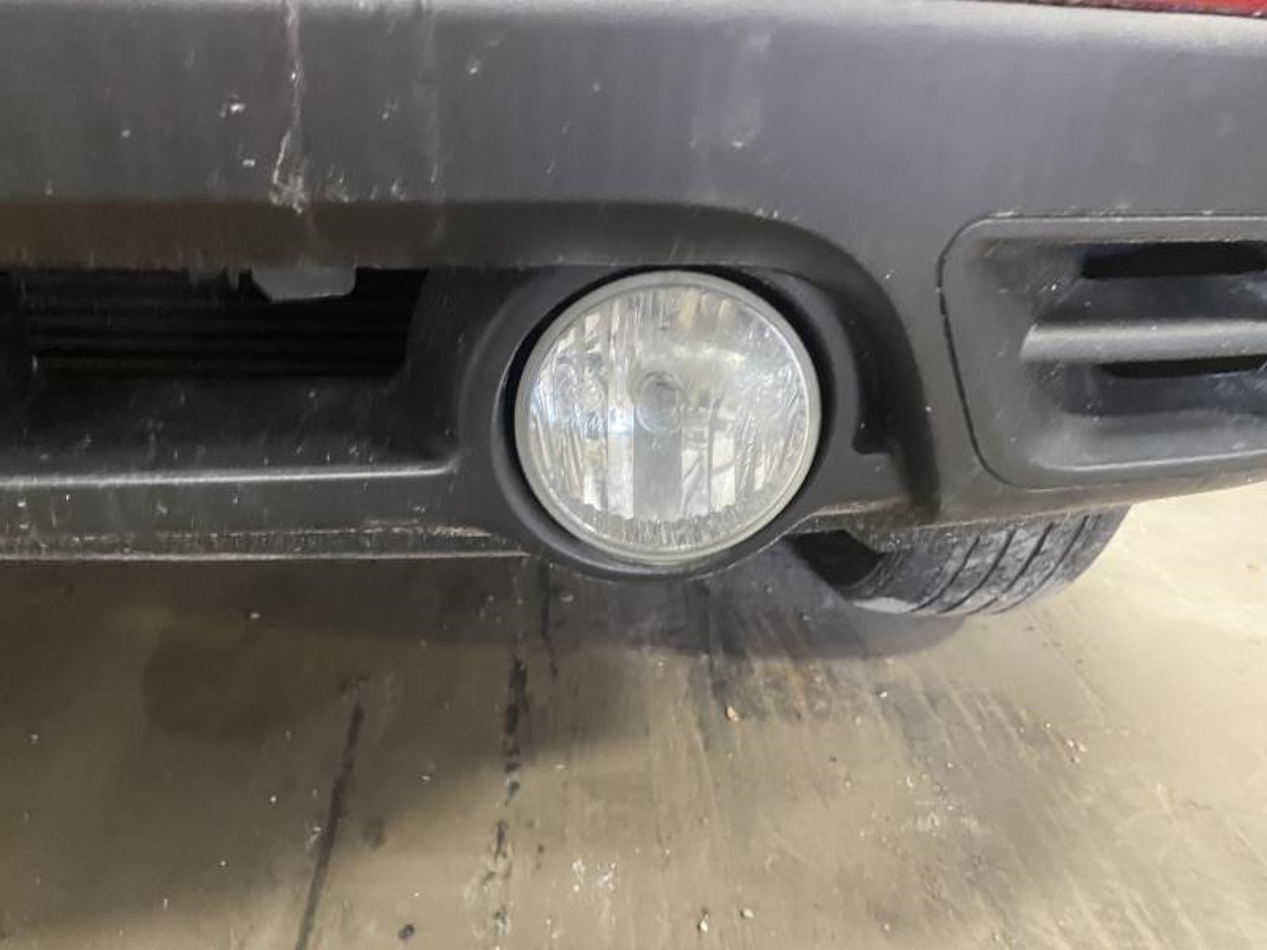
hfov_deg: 67.3
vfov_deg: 53.1
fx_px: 952
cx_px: 634
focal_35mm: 26
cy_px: 475
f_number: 1.8
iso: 500
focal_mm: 4.25
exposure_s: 1/30
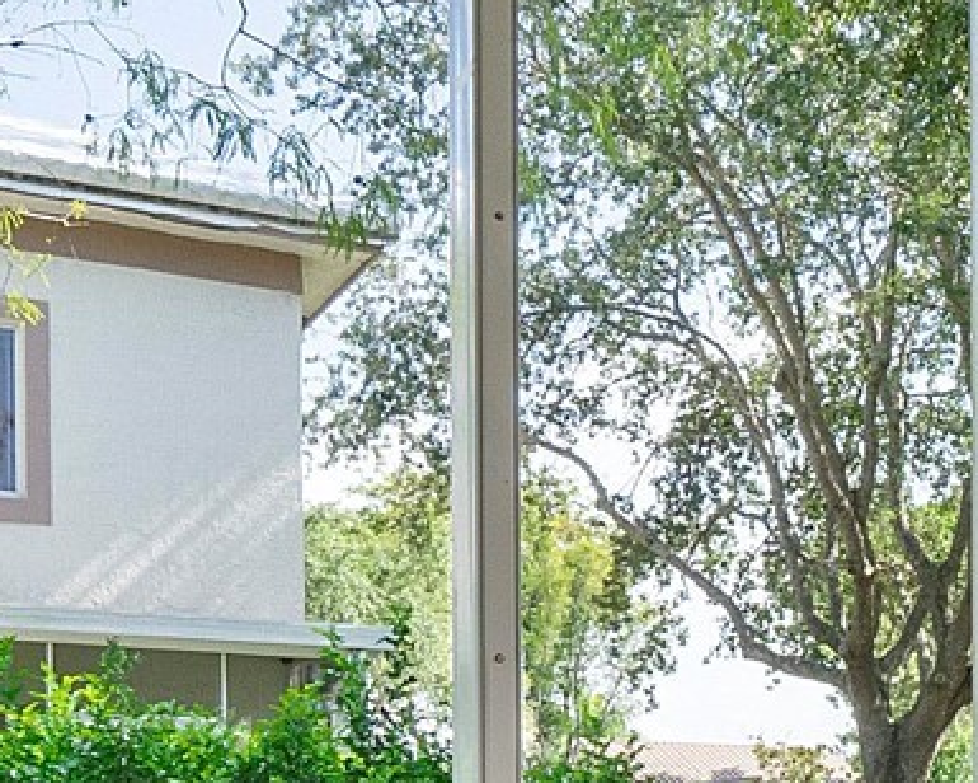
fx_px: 1795
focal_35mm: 62
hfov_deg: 28.4
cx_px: 1007
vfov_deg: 22.9
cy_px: 901
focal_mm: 10
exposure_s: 1/200
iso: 160
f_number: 10
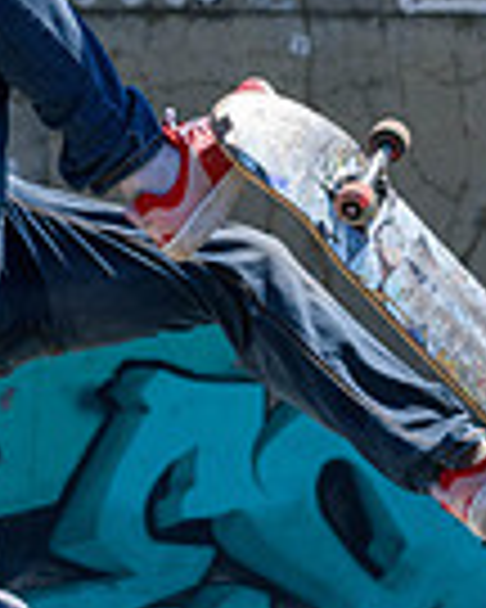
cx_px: 76
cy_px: 396
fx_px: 5915
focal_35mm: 329
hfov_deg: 4.7
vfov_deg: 5.9
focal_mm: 70
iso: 200
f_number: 7.1
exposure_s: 1/800
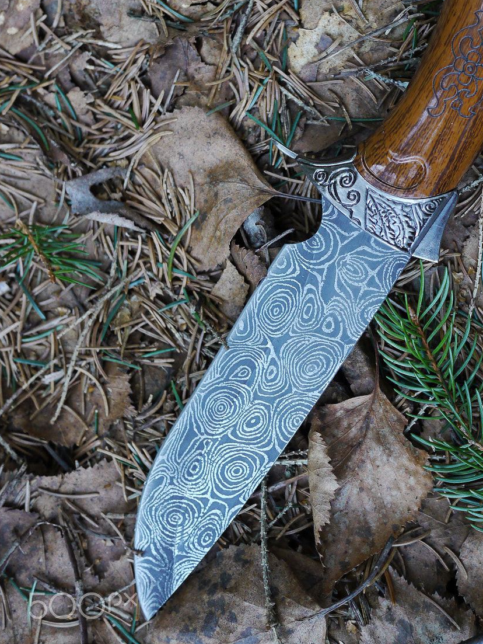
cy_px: 215
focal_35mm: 58
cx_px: 342
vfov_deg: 32.9
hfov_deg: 25.0
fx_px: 1078
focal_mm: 20
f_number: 2.8
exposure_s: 1/60
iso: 500
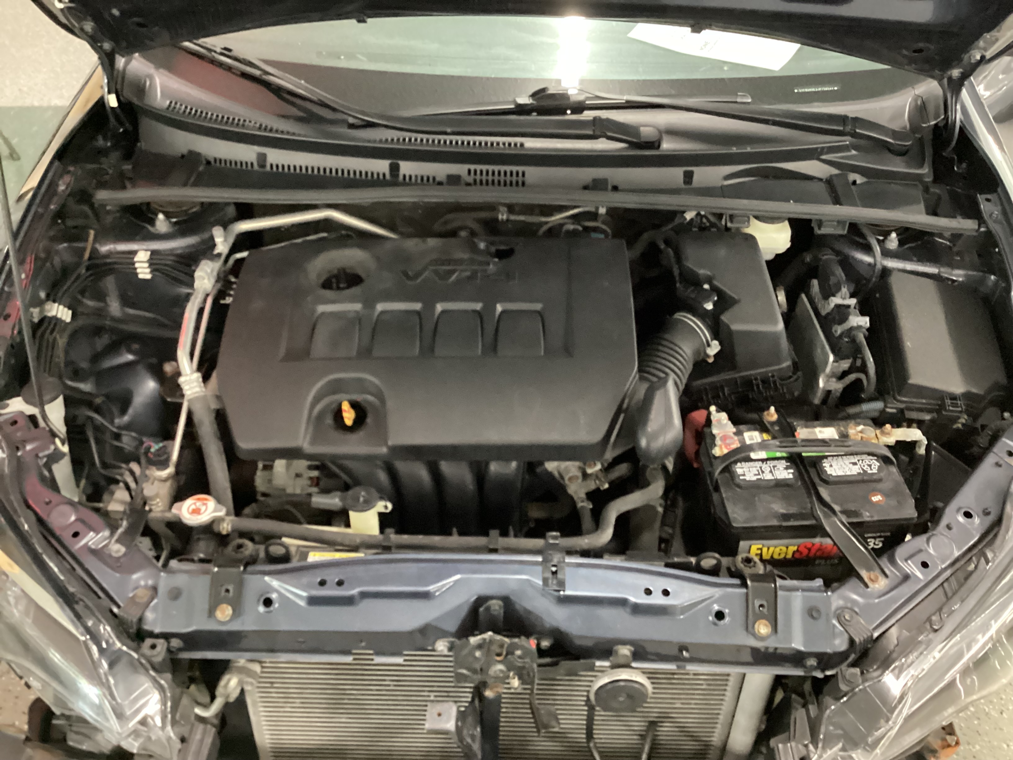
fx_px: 907
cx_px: 506
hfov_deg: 58.4
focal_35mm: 31
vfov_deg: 45.4
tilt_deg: -43.2
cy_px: 380
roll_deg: -0.8
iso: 800
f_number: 2.4
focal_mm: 3.3
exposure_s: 1/24
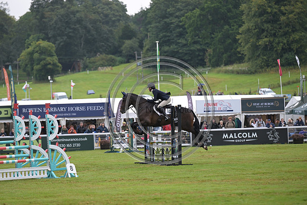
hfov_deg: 10.3
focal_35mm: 200
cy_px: 102
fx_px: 1706
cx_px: 154
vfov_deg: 6.9
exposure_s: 1/1250
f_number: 4
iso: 720
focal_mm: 200
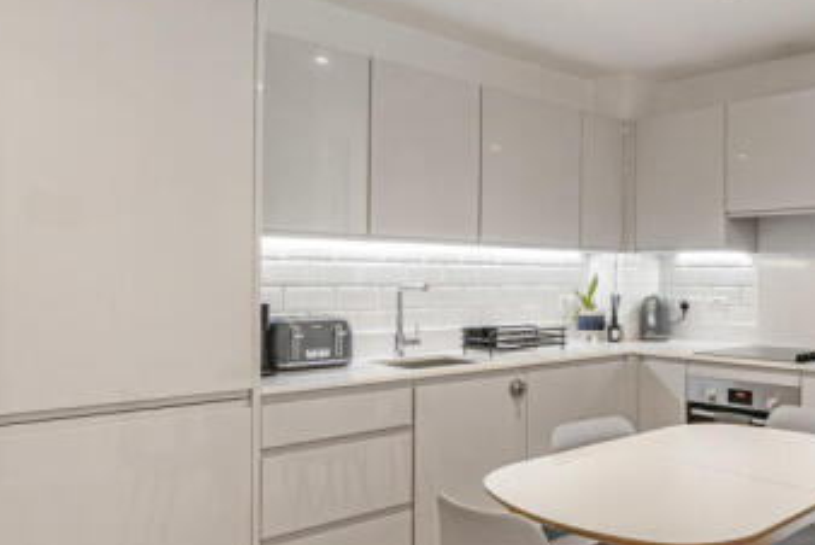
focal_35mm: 32
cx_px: 713
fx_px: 729
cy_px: 279
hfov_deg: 52.4
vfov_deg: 41.0
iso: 400
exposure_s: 1/50
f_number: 7.1
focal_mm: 16.6
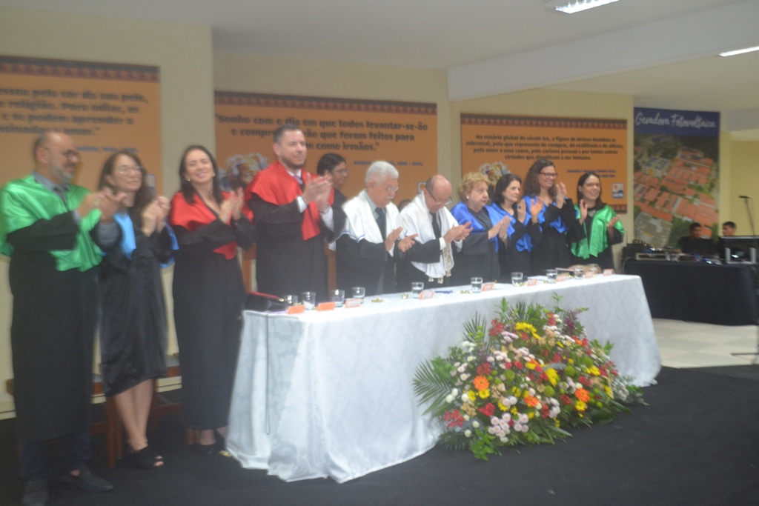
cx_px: 380
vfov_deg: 40.0
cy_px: 253
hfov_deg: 57.2
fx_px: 696
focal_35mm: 33
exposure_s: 1/60
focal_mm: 22
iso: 1250
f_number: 3.8
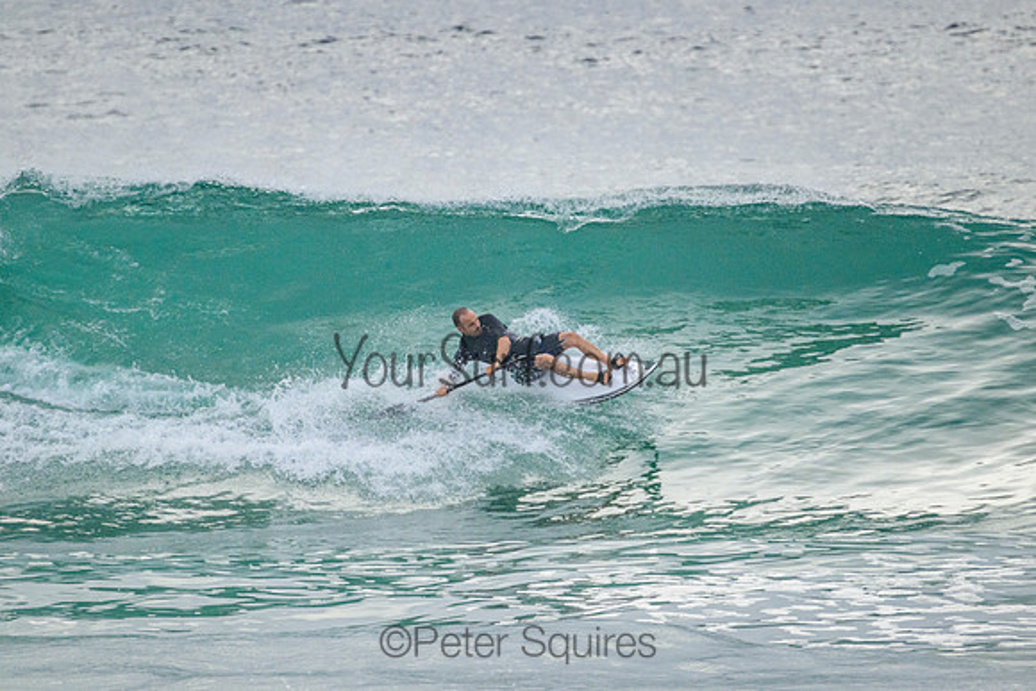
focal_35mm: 892
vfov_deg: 1.5
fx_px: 25689
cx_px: 557
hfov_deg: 2.3
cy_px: 306
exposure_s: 1/2000
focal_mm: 800
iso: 2000
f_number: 11
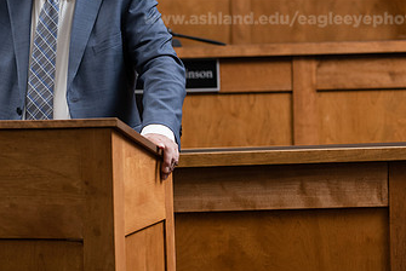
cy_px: 44
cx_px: 88
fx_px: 1953
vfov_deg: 7.9
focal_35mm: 173
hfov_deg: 11.8
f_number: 3.5
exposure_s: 1/200
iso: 800
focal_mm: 100
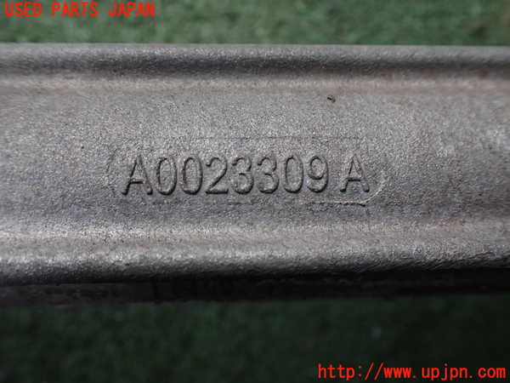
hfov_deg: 60.0
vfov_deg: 46.8
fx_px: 442
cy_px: 192
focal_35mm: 30
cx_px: 255
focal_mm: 5.4
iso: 200
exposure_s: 1/125
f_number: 2.3
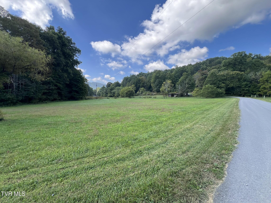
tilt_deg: -3.9
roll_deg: +0.7
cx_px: 136
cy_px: 102
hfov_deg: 106.2
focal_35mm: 13
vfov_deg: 89.9
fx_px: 102
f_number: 1.8
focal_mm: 1.57
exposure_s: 1/410
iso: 32
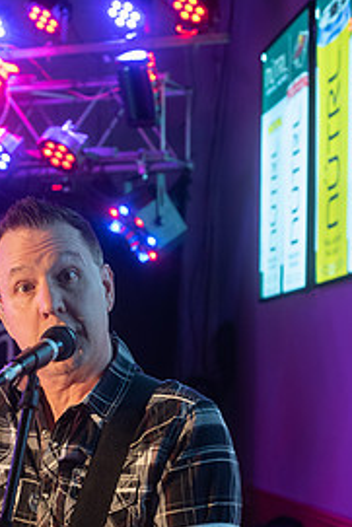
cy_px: 426
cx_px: 142
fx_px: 1216
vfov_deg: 24.1
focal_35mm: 83
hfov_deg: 16.5
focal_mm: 50
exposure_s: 1/60
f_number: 3.5
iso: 2000
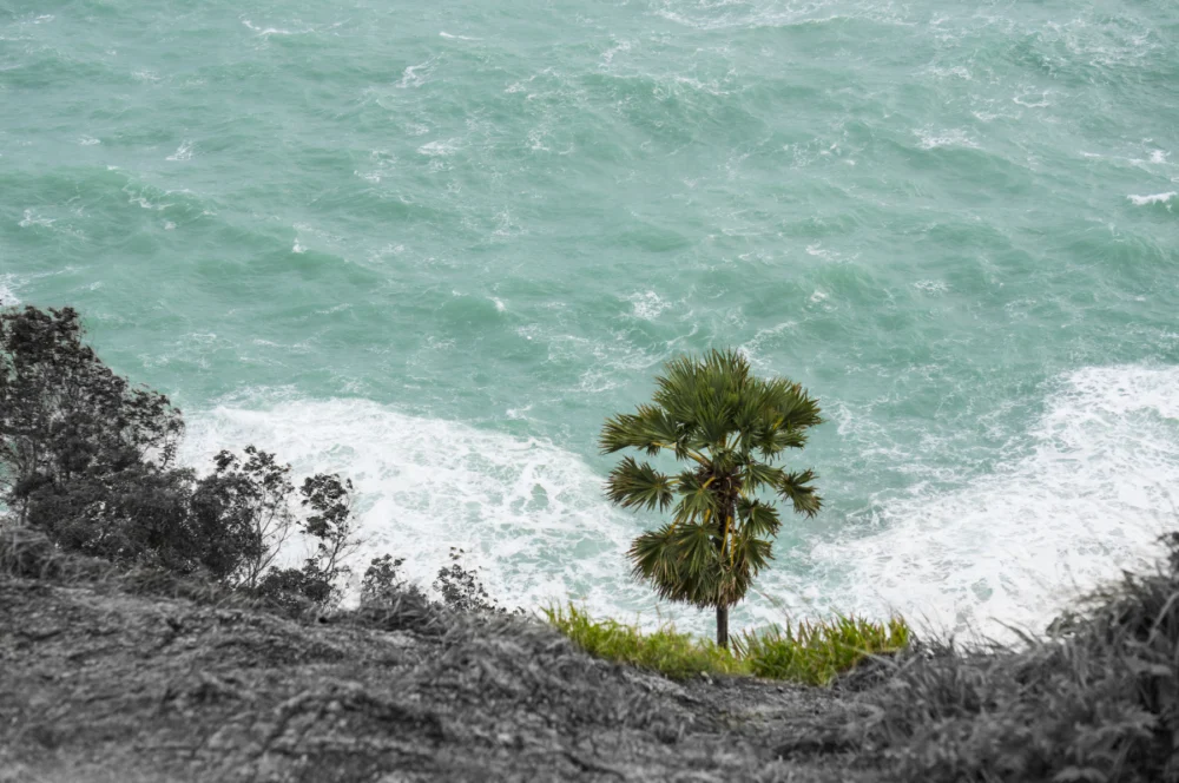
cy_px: 392
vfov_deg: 16.2
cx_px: 590
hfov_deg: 24.2
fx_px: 2747
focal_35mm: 84
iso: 100
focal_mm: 56
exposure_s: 1/200
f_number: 6.3
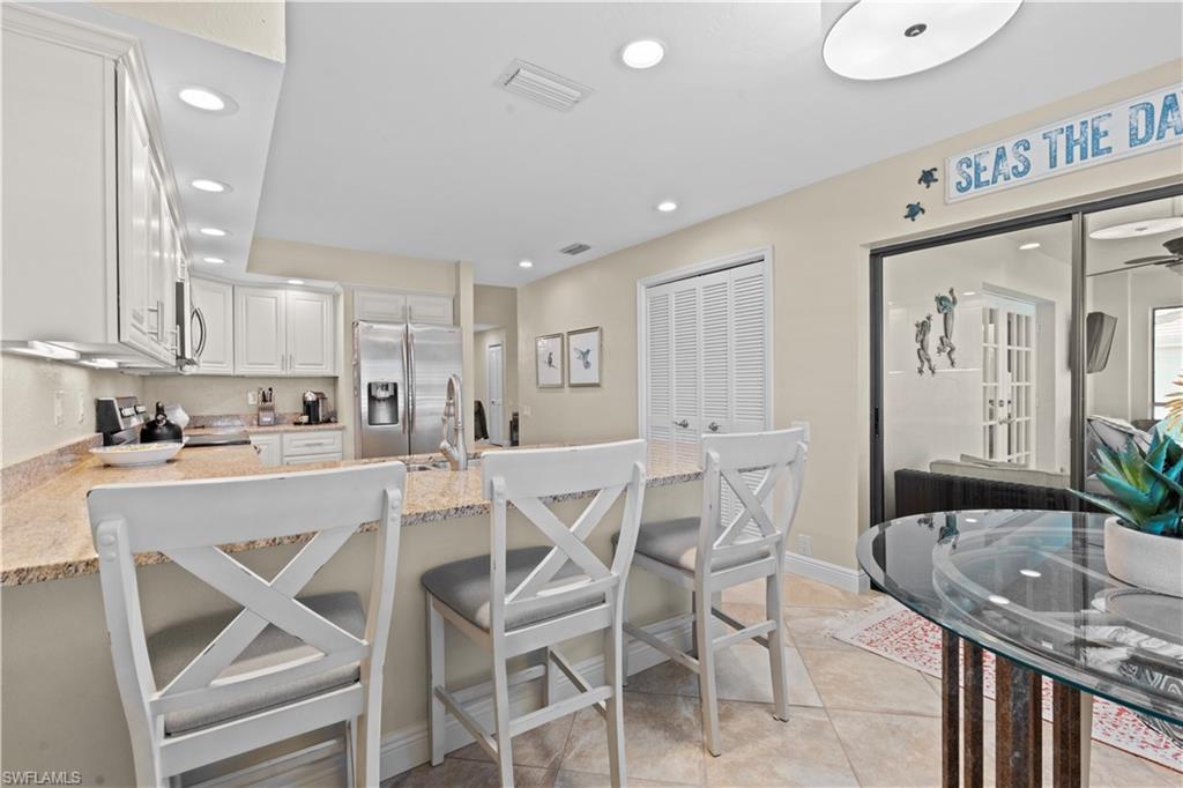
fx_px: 526
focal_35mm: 16
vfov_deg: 73.7
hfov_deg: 96.8
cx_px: 592
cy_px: 394
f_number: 11
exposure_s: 1/5
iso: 640
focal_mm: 16
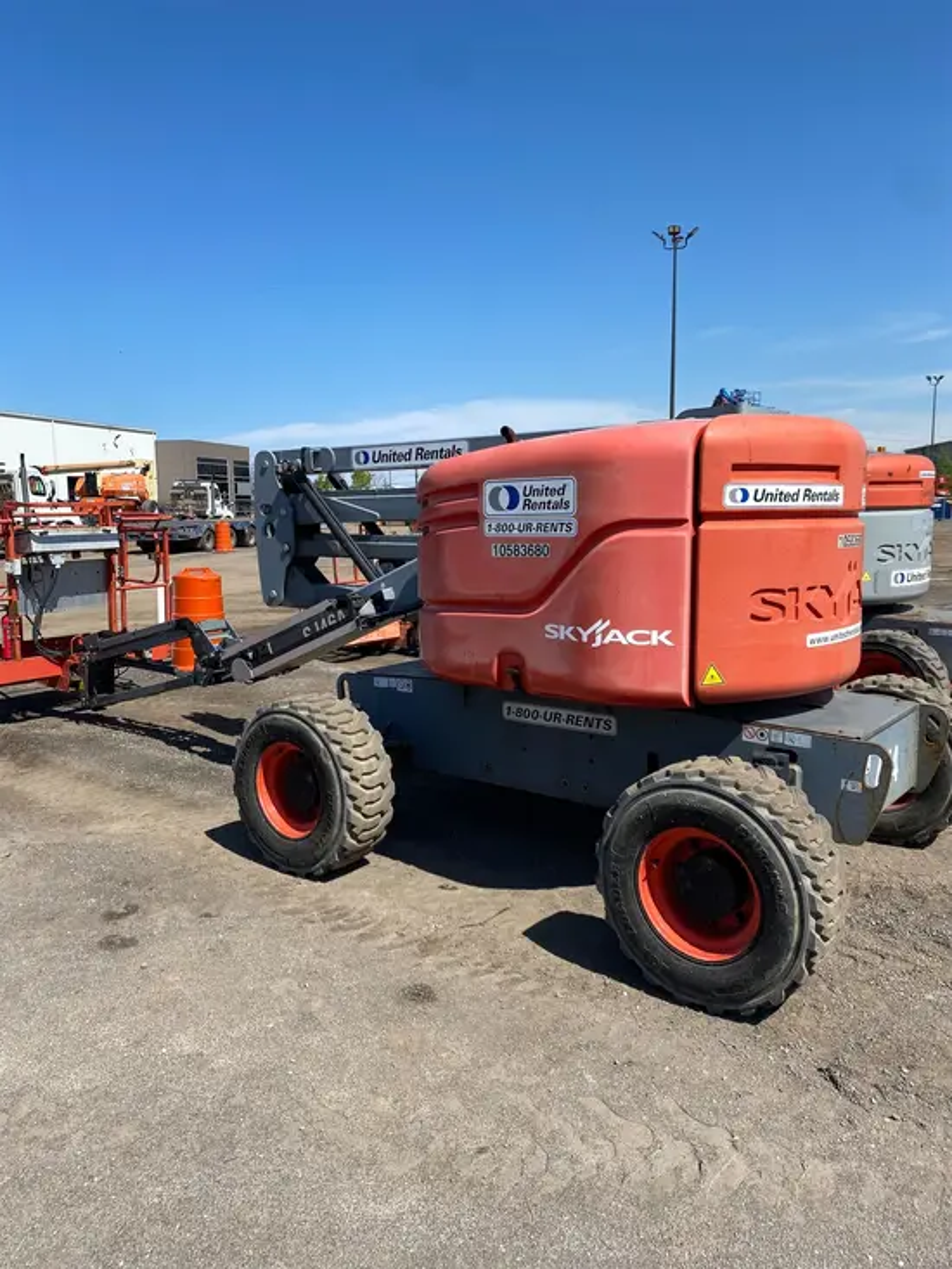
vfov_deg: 67.3
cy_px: 634
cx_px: 476
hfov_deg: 53.1
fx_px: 953
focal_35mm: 26
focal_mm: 4.25
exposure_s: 1/2890
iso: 32
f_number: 1.8
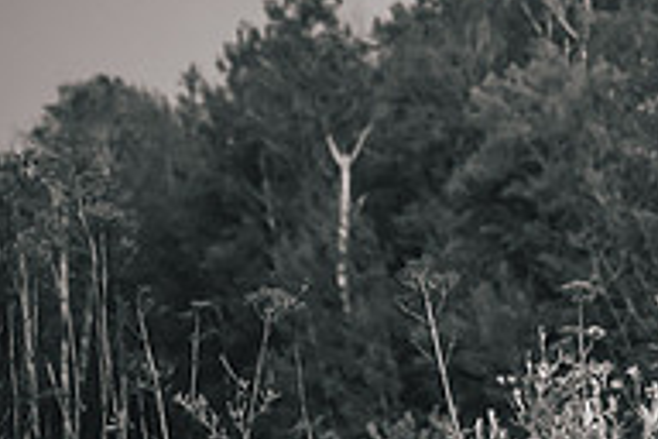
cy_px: 146
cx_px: 953
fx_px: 11167
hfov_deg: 3.4
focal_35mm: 611
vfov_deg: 2.3
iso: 250
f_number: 5.6
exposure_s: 1/2000
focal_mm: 135
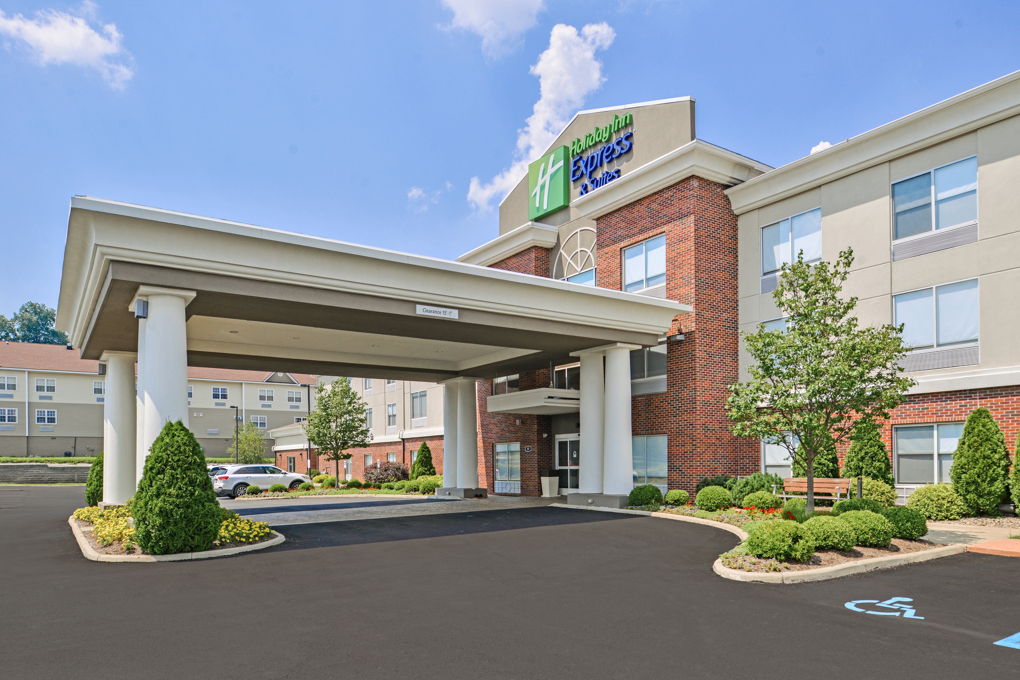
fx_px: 680
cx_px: 510
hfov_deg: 73.7
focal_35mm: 24
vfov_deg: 53.2
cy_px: 340
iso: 100
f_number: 8
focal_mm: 24
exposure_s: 1/500
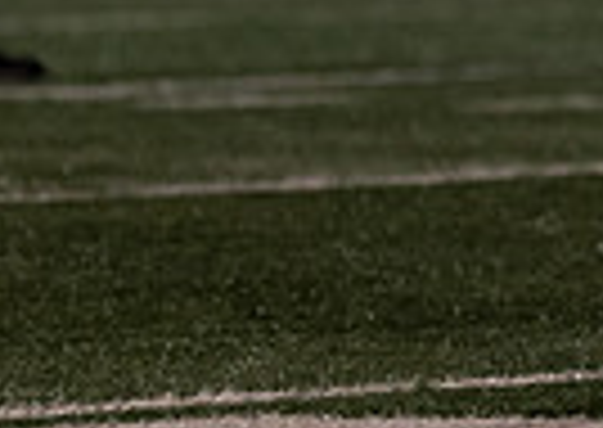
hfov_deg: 2.9
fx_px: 11719
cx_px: 940
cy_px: -372
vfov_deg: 2.1
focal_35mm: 686
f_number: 2.8
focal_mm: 115
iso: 2500
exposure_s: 1/1000
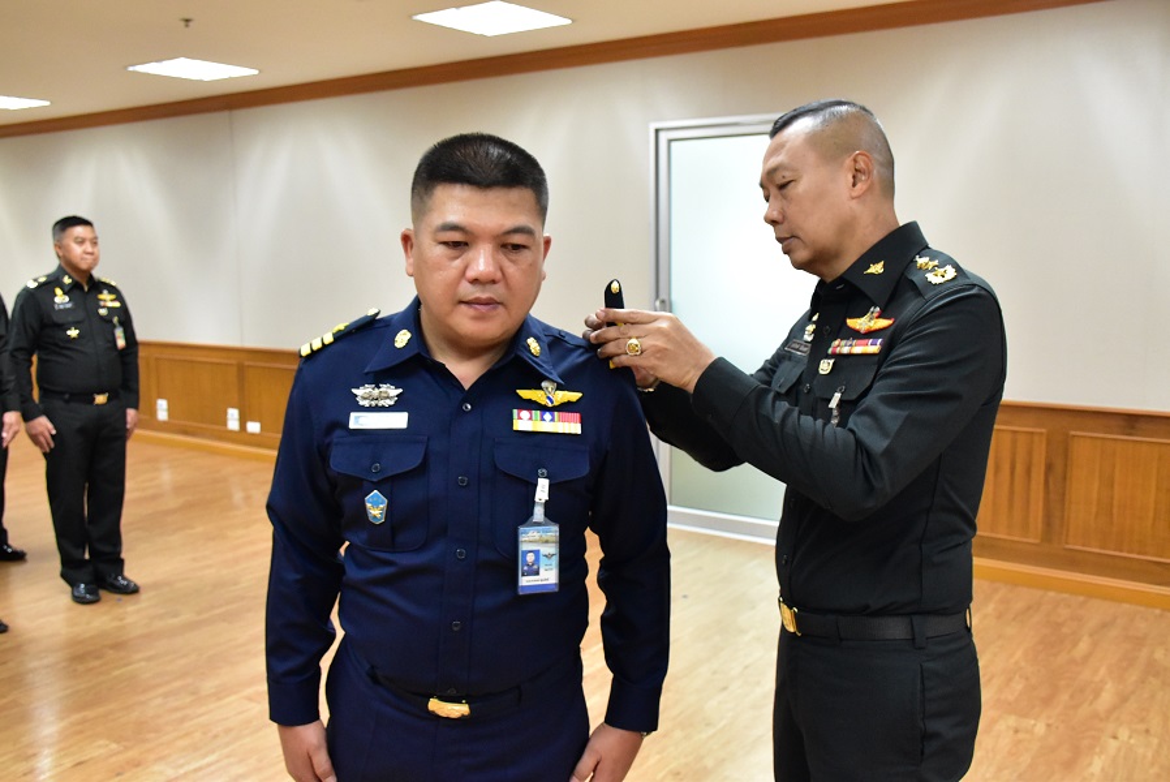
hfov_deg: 55.1
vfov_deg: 38.4
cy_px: 391
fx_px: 1122
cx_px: 585
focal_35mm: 34
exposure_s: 1/80
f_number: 5.6
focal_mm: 23
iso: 4000
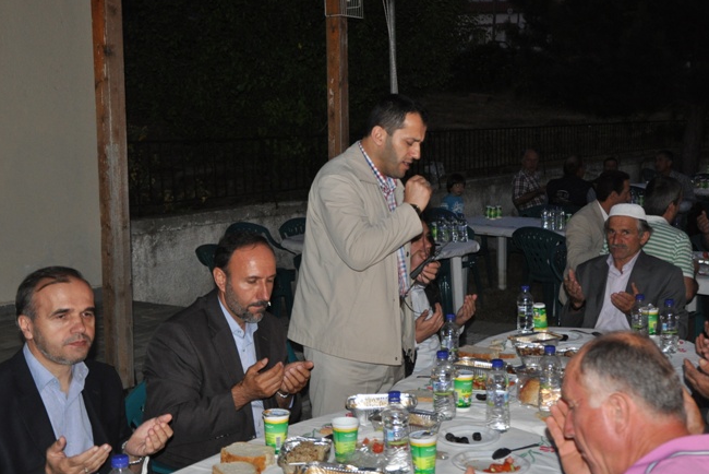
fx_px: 1005
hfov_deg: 38.8
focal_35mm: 51
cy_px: 220
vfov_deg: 26.5
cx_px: 384
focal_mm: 30
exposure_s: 1/60
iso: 800
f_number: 4.2
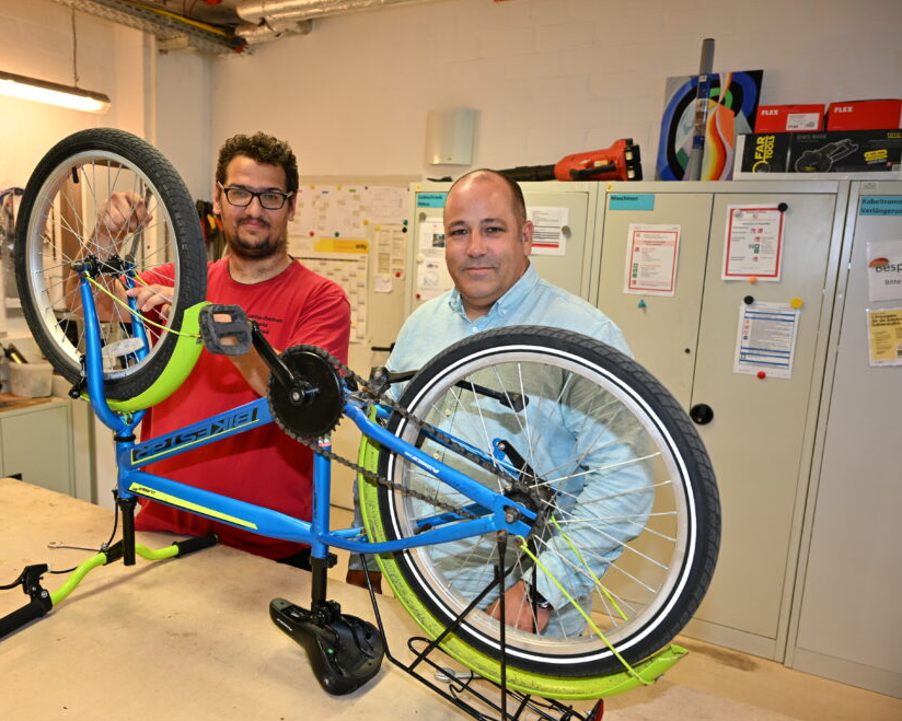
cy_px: 363
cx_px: 400
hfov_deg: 62.0
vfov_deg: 51.5
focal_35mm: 28
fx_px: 747
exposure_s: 1/60
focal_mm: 24
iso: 360
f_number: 4
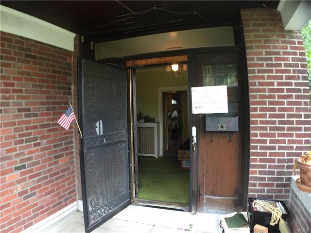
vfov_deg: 48.2
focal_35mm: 29
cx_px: 156
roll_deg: +0.2
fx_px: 261
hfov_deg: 61.7
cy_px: 116
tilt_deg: -3.7
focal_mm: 4.15
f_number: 2.2
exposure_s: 1/30
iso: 40
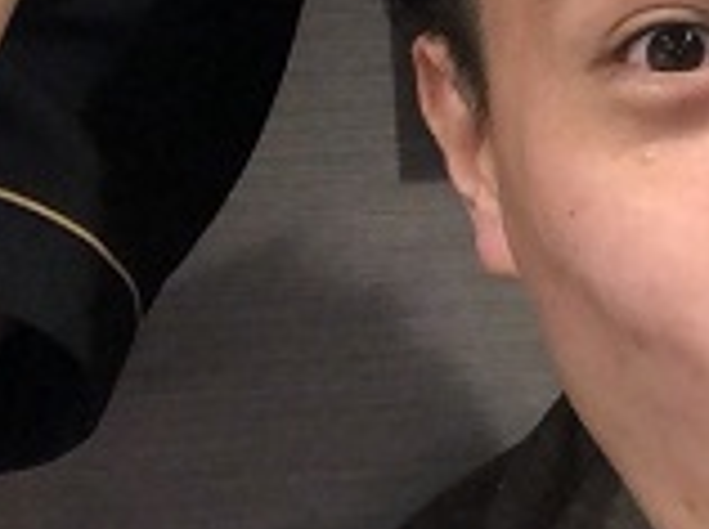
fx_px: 2659
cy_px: -330
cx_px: 1113
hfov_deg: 14.1
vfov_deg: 10.8
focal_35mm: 130
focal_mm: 2.87
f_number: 2.2
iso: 160
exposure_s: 1/50
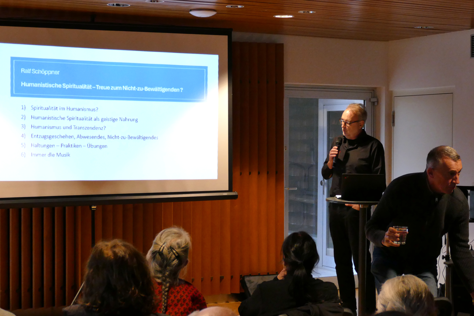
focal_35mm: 60
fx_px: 790
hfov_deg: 33.4
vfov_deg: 22.6
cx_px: 237
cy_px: 158
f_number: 3.5
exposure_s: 1/125
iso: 1000
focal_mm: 21.8
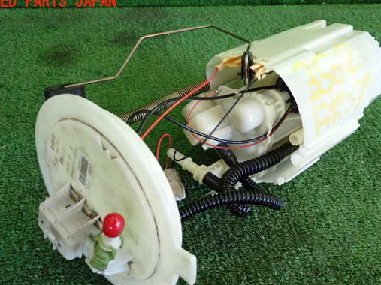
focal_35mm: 45
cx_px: 205
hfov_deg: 42.1
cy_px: 161
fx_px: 495
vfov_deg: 32.1
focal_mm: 6.83
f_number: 2.7
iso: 400
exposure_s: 1/125
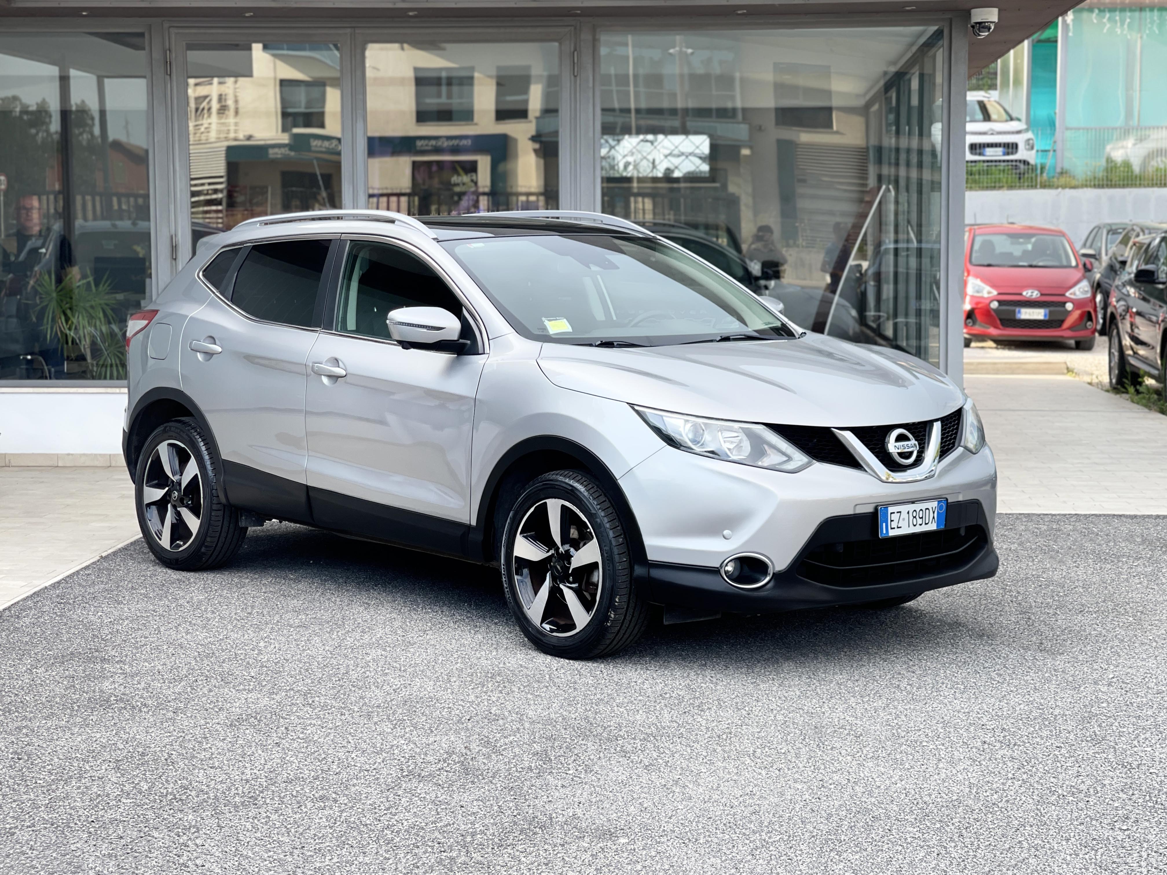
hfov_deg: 30.3
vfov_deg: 22.9
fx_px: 2158
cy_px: 438
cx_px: 584
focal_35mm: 64
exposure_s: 1/139
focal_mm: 7.5
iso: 20
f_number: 2.2
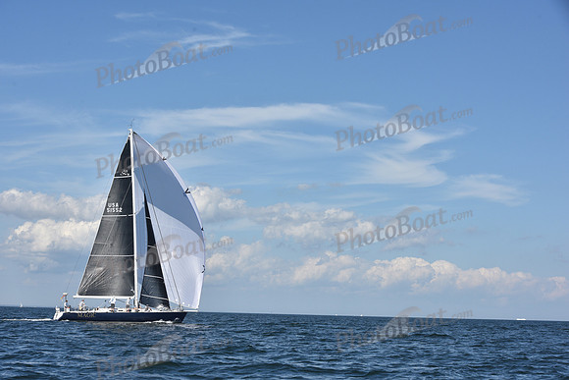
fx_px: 1107
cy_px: 190
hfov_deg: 28.8
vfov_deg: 19.5
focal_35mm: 70
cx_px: 284
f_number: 10
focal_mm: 70
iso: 320
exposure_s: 1/1250
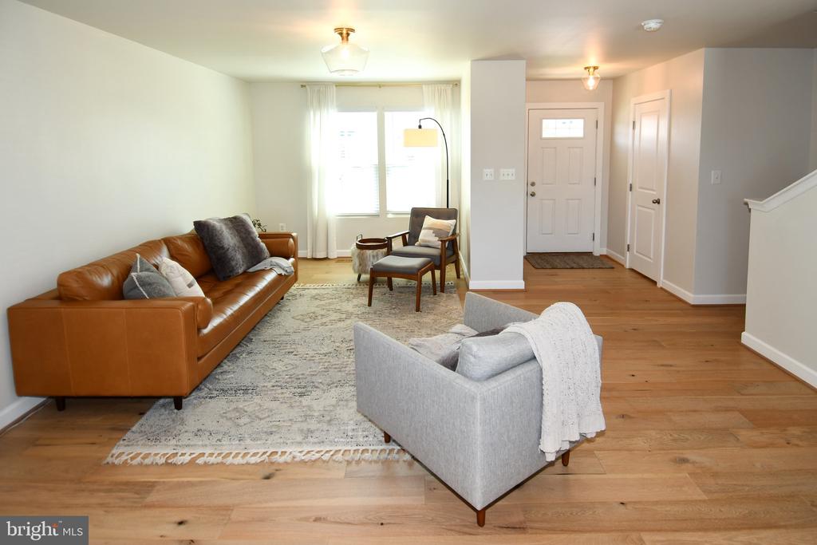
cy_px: 272
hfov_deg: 90.0
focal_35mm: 18
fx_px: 409
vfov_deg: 67.4
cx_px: 408
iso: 250
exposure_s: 1/60
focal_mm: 12
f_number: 4
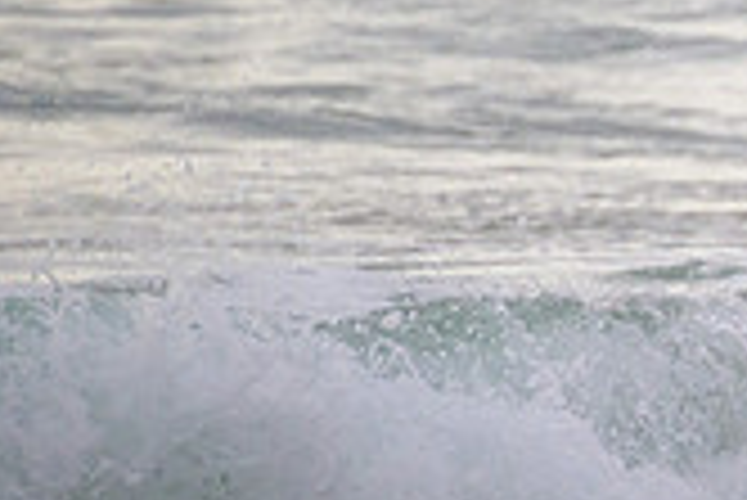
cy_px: 137
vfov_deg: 0.5
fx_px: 58108
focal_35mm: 2798
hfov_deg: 0.7
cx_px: 1292
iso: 1800
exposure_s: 1/2000
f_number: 11
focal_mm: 800
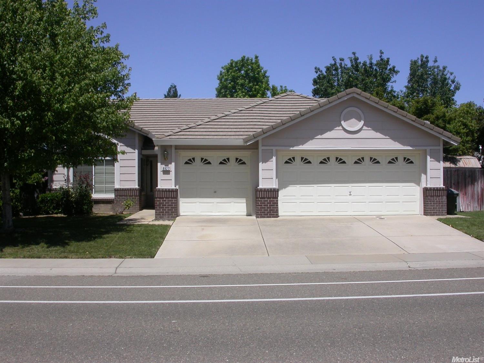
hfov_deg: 44.8
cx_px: 242
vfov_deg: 34.3
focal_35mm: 42
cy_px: 182
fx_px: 587
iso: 100
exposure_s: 1/452
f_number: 7.7
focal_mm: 8.7
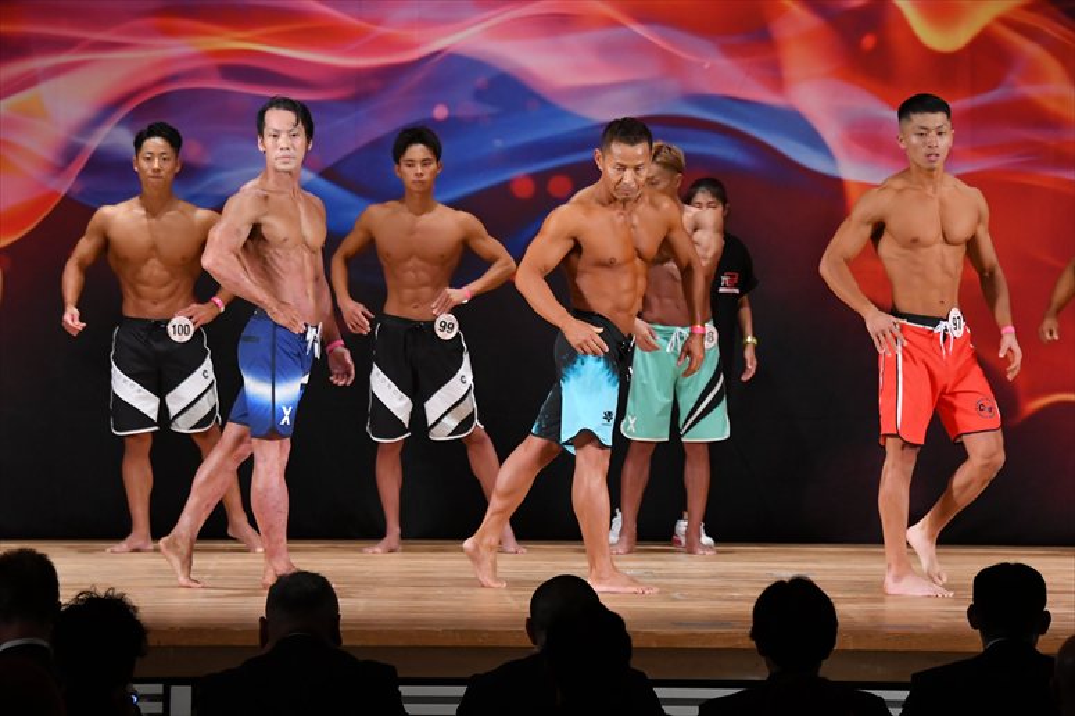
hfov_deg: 10.2
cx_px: 538
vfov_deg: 6.8
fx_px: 6029
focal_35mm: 202
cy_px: 358
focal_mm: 135
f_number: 5.6
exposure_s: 1/400
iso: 3200
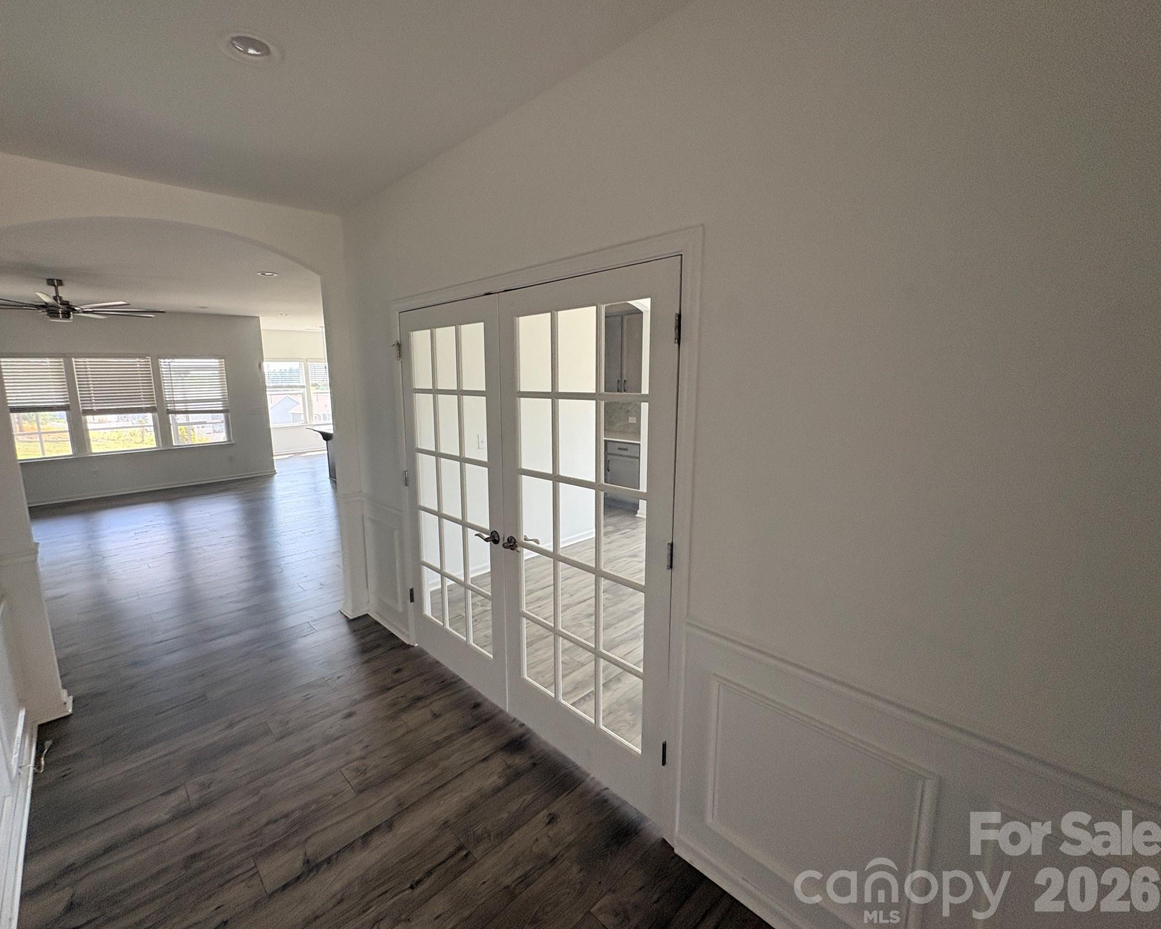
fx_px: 515
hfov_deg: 96.6
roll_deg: +1.9
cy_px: 456
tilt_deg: -6.0
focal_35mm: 15
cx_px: 531
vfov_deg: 84.0
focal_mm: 2.22
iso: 100
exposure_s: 1/99
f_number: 2.2
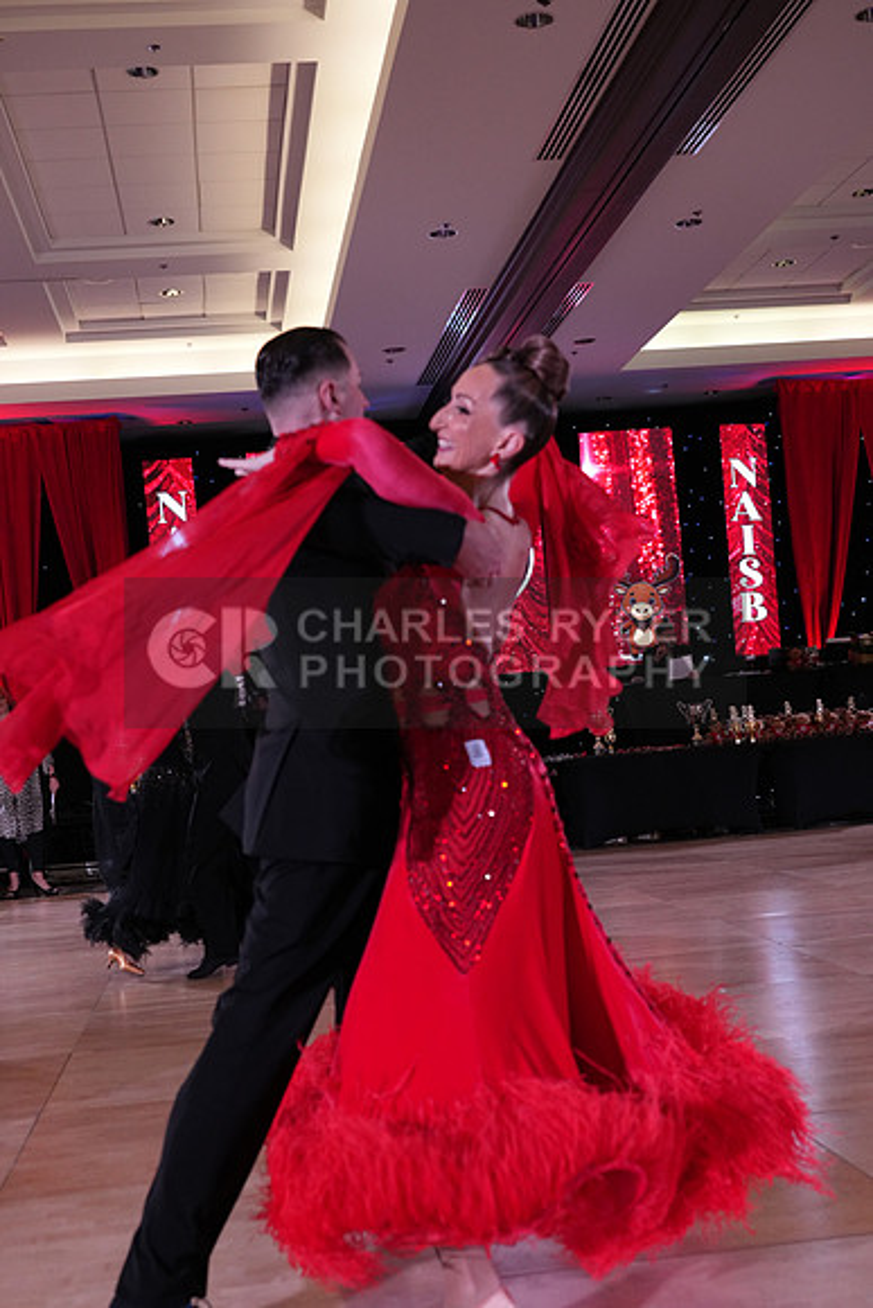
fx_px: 1563
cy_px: 654
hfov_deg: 31.2
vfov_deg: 45.4
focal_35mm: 43
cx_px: 436
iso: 2500
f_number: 5
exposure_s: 1/250
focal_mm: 43
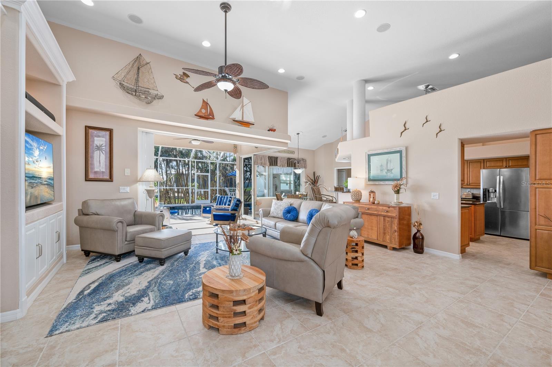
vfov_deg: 79.1
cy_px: 184
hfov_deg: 102.4
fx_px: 222
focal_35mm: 14
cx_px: 276
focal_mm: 14.5
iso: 400
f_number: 7.1
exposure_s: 1/15
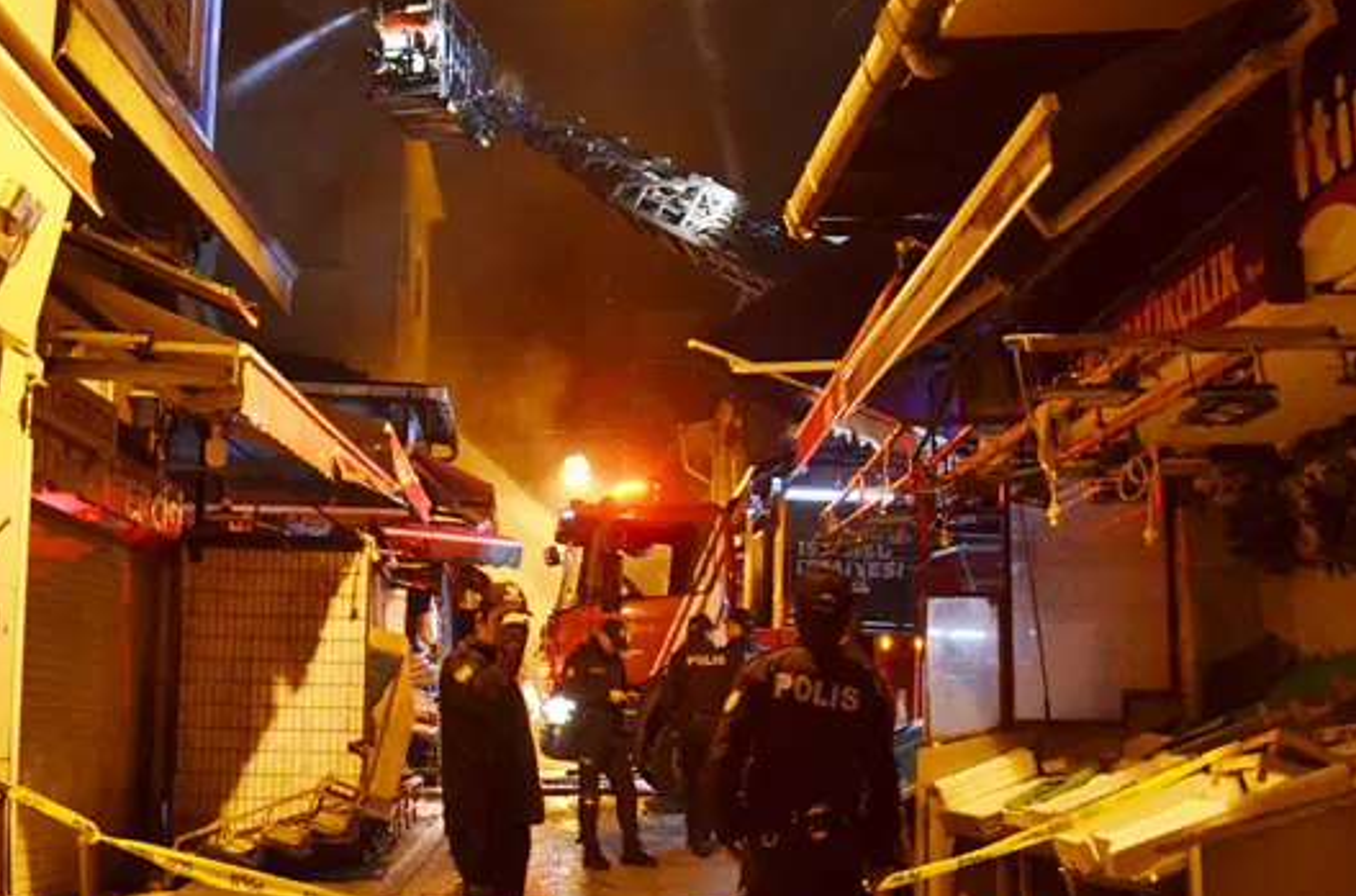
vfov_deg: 29.6
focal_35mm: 45
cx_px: 586
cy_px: 365
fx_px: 1690
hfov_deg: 43.6
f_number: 3.5
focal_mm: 18
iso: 1600
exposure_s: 1/30
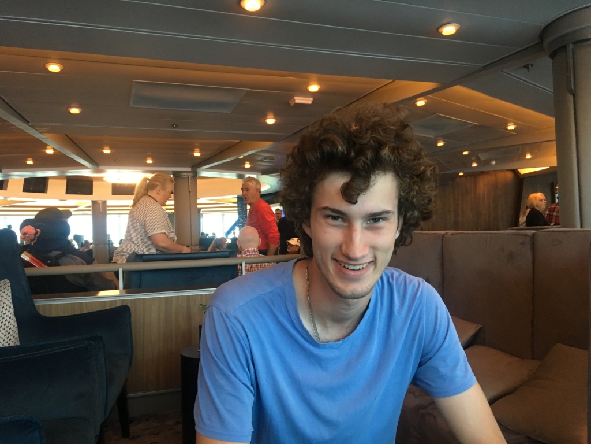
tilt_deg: +0.0
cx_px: 296
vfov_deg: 48.2
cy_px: 222
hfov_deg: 61.7
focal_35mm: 29
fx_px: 495
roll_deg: +2.1
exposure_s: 1/30
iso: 125
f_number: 2.2
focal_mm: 4.15
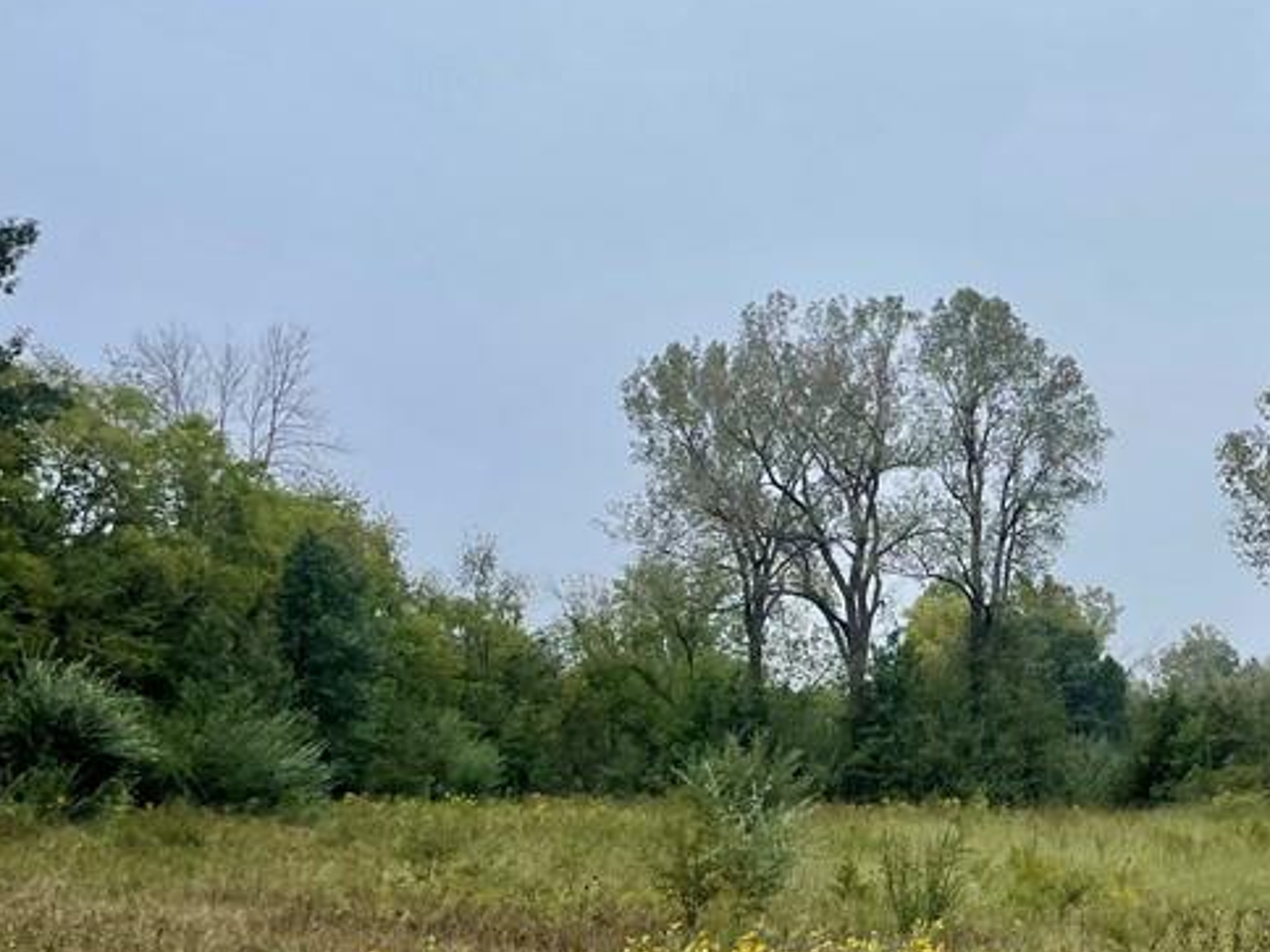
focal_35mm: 55
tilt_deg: +6.8
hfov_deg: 31.8
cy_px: 553
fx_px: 2018
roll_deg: +1.5
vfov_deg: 26.5
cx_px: 1317
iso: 32
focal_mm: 4.2
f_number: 1.6
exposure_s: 1/410
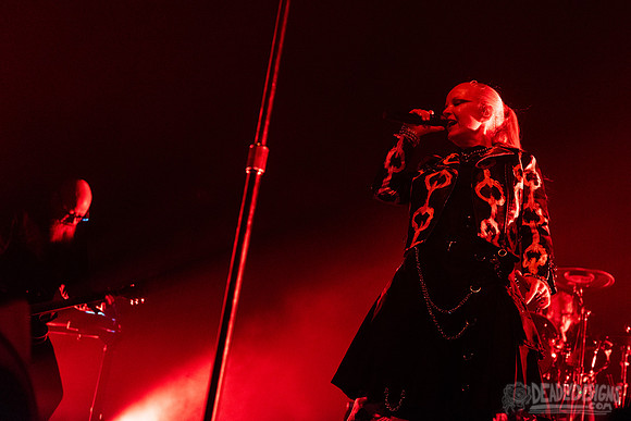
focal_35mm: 56
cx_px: 356
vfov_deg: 24.0
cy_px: 183
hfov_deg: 35.3
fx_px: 990
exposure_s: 1/200
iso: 2500
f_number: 3.2
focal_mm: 50
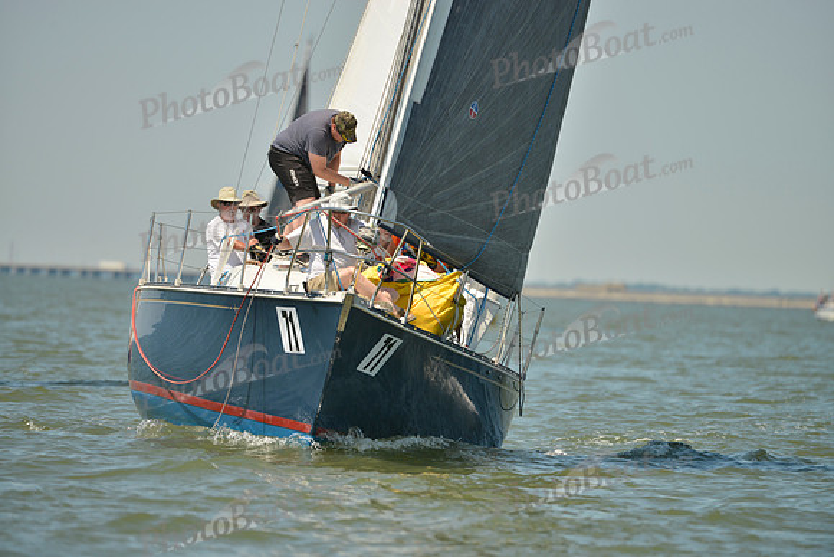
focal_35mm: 350
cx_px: 417
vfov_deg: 3.9
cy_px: 278
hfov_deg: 5.9
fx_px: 8110
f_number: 4.5
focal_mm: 350
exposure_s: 1/1600
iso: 200
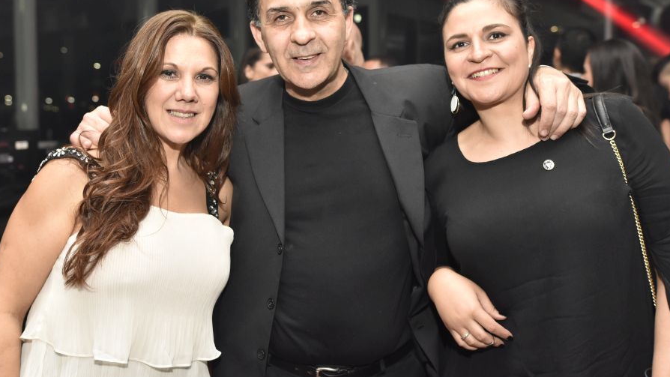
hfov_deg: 55.3
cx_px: 329
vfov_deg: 32.7
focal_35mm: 36
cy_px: 140
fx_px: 640
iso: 1000
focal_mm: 20
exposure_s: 1/160
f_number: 2.5
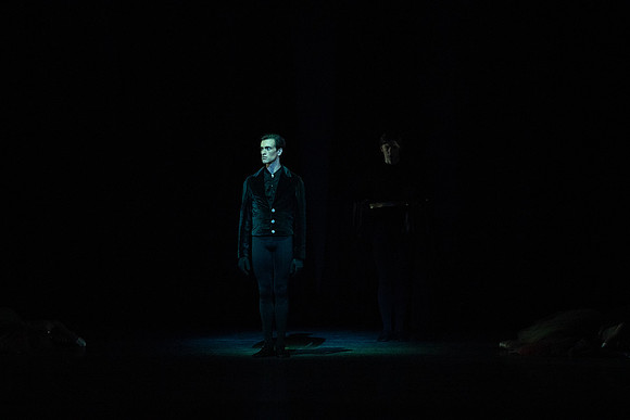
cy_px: 210
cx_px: 315
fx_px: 3501
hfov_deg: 10.3
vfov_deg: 6.9
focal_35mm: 200
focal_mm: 200
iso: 20000
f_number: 4.5
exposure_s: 1/400
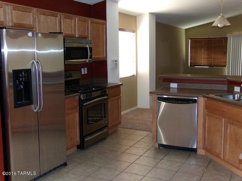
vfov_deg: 35.1
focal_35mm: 41
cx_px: 121
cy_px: 90
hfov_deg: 45.8
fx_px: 287
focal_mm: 7.2
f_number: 3.6
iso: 321
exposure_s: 1/26
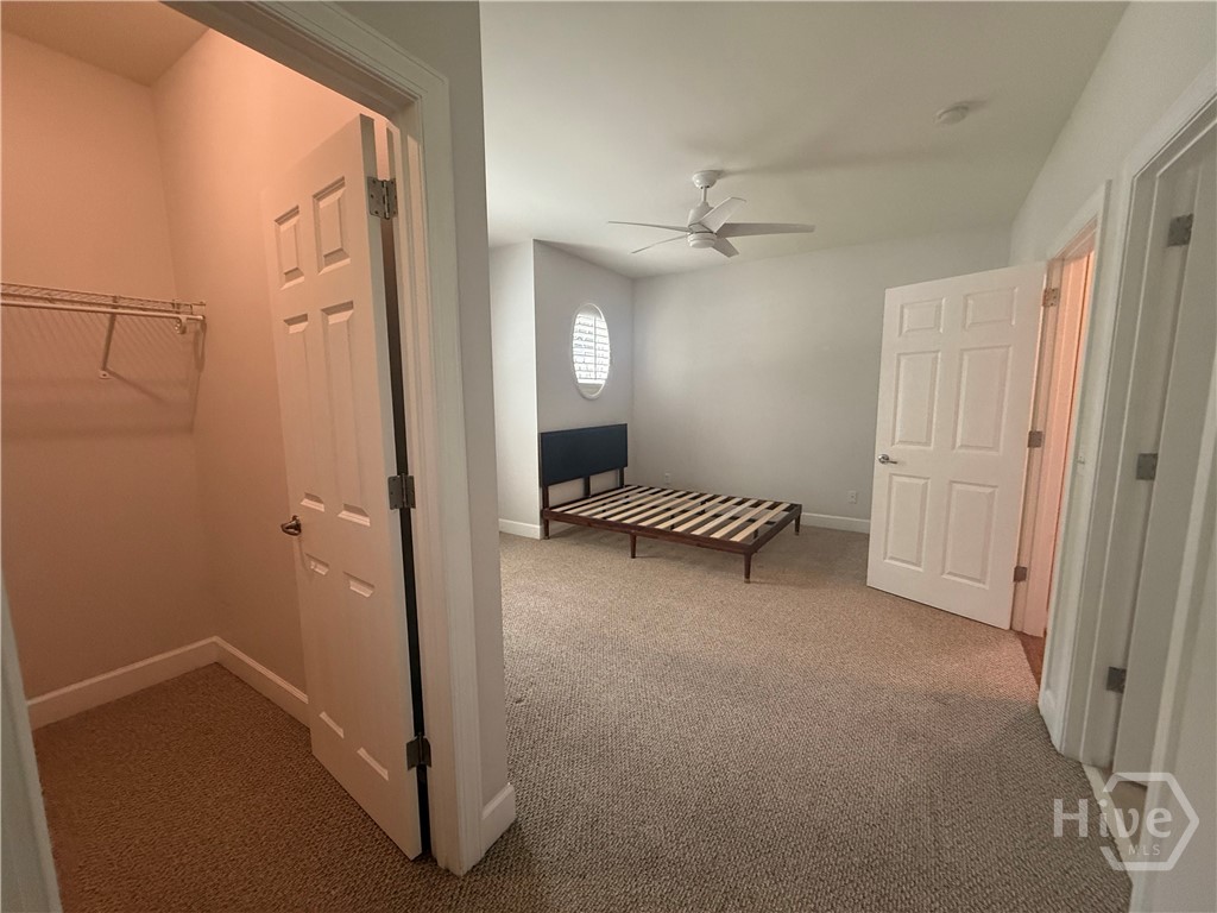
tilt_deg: -6.8
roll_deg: +0.5
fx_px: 492
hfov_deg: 102.1
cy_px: 456
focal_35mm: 14
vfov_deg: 85.7
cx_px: 608
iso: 500
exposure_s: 1/120
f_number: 2.2
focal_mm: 2.22
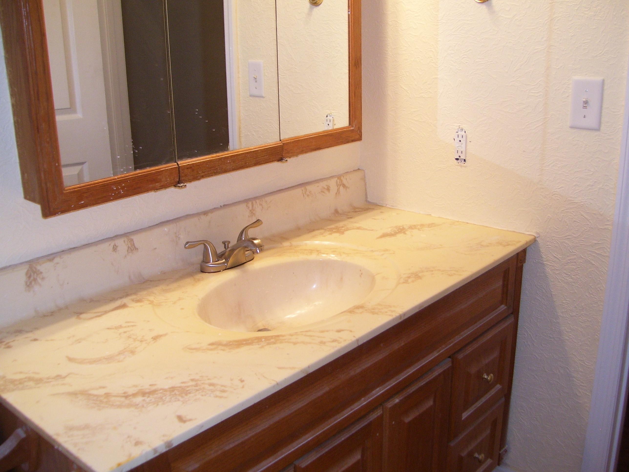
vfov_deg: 38.7
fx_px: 672
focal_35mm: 37
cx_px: 314
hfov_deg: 50.1
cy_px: 236
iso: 125
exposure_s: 1/90
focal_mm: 6
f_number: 2.7
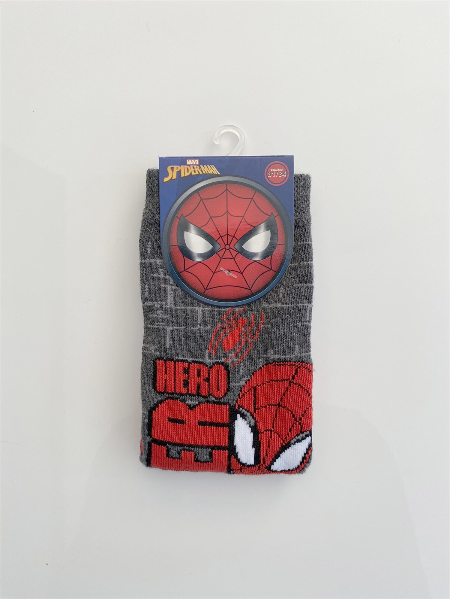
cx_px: 225
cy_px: 300
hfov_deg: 53.1
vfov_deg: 67.3
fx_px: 451
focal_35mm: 26
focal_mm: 4.25
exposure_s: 1/110
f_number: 1.8
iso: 125
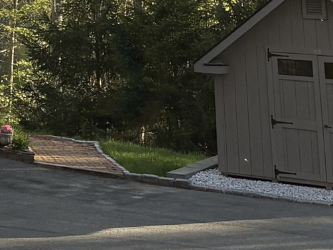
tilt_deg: +12.4
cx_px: -211
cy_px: -454
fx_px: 1530
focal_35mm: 159
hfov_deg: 11.7
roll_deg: -0.6
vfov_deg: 8.2
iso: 50
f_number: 1.6
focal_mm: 5.96
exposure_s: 1/701
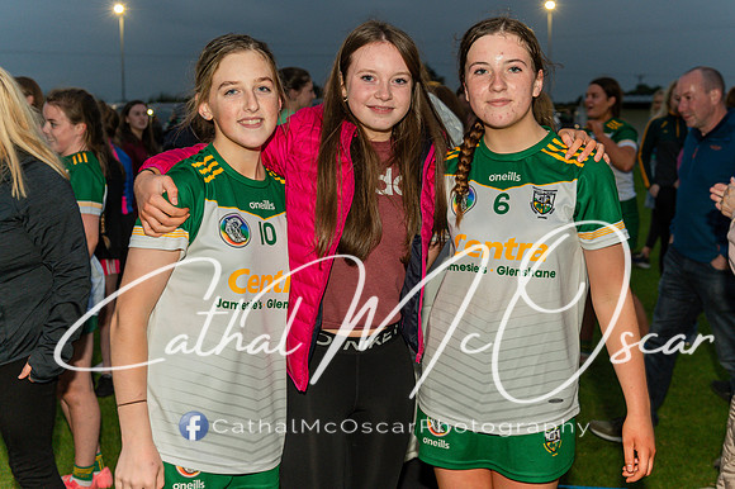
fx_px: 994
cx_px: 426
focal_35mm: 49
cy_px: 214
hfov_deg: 40.4
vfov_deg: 27.6
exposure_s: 1/60
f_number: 2.8
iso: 1600
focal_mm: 42
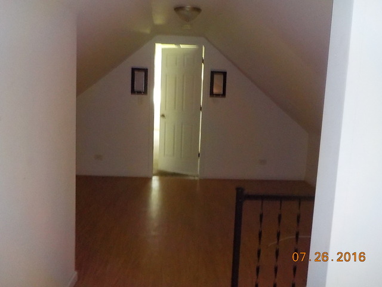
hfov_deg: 60.0
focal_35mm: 30
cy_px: 144
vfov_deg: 46.8
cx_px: 191
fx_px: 331
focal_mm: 4.1
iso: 800
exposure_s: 1/4
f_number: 3.3
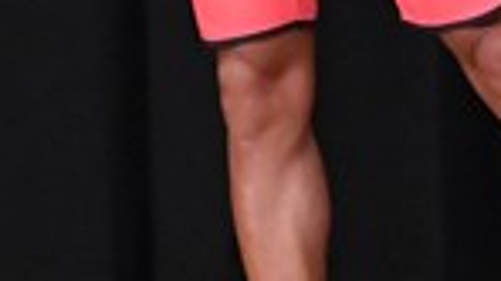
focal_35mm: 1191
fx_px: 15810
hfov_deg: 1.8
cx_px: -100
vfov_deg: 1.0
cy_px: -227
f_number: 5.6
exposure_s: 1/400
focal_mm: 145
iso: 8000
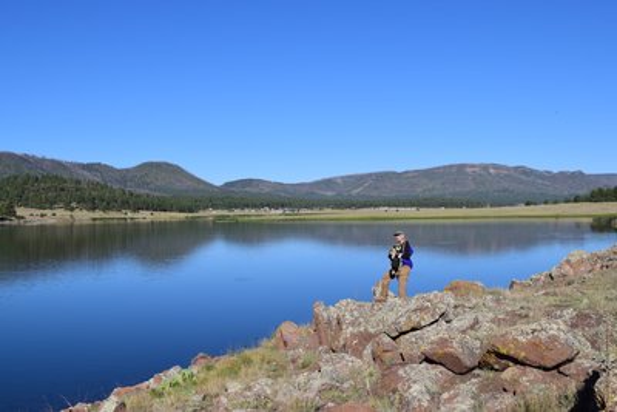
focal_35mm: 40
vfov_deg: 33.0
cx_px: 308
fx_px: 694
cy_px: 206
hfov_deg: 47.9
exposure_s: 1/1000
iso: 200
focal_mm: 27
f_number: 8
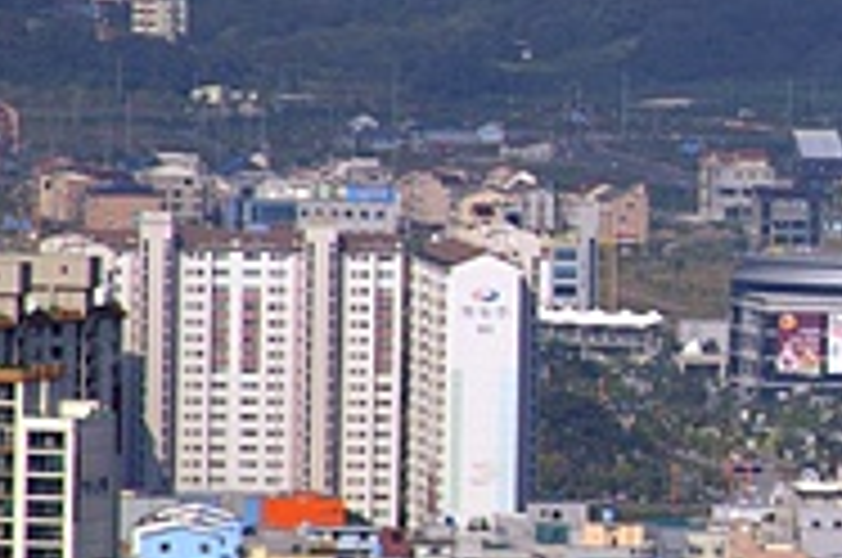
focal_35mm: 1324
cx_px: 1036
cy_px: 207
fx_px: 30914
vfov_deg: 1.0
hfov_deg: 1.6
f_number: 10
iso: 200
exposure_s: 1/640
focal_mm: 300
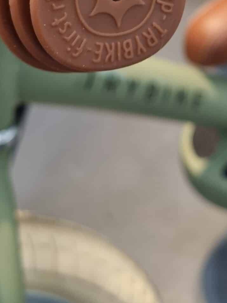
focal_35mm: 70
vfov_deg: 25.0
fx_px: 612
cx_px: 137
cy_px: -63
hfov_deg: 21.0
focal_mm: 5.4
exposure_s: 1/100
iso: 320
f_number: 1.8
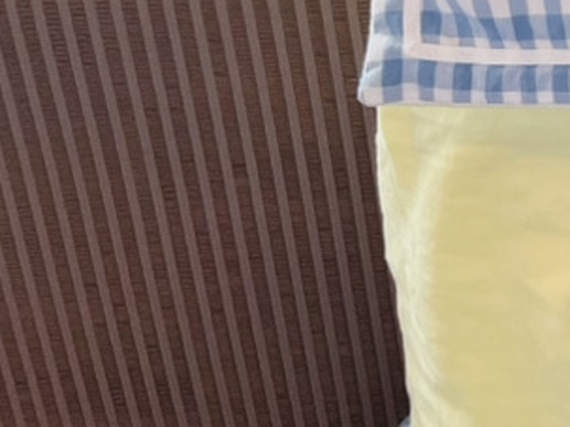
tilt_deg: -24.9
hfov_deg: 16.0
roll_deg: -1.4
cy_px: -261
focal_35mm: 103
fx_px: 1695
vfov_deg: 13.3
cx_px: 1042
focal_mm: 5.1
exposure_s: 1/121
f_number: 1.6
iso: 80
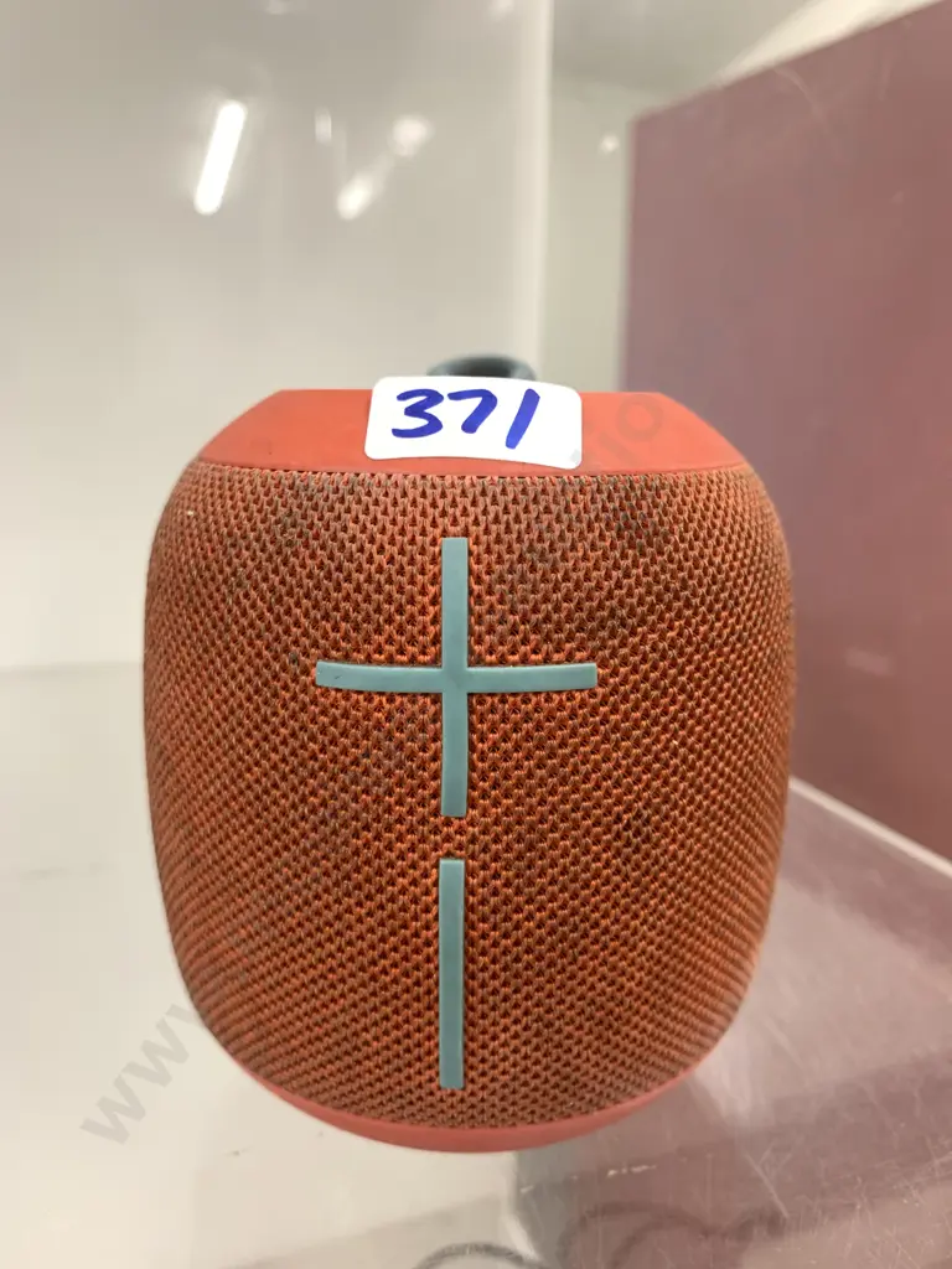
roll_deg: -1.7
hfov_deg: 53.1
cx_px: 476
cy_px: 634
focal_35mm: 26
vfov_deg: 67.3
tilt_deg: -12.0
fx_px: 953
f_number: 1.8
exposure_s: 1/50
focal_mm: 4.25
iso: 64
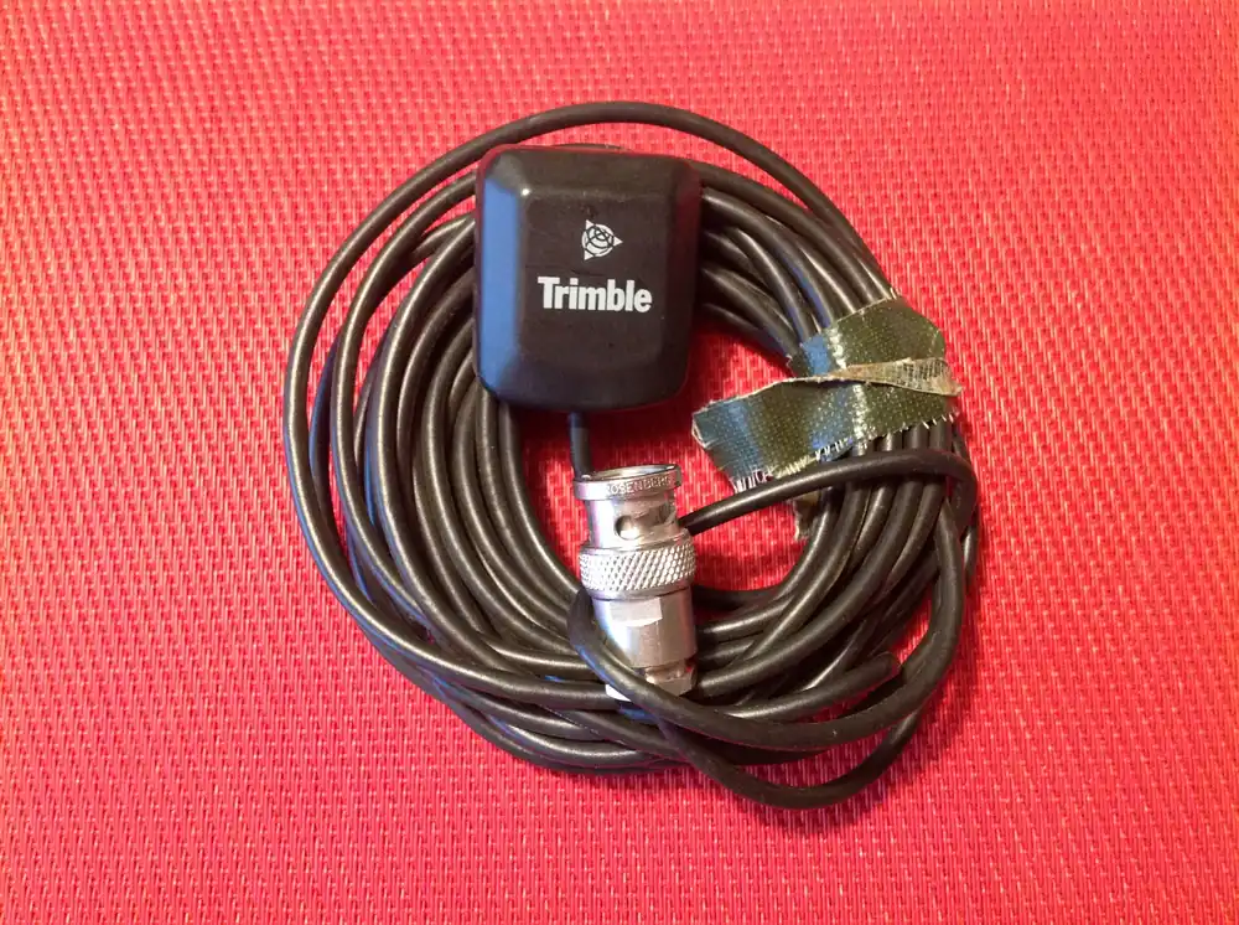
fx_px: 1250
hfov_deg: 52.7
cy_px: 462
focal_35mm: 35
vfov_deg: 40.6
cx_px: 620
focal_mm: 4.28
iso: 320
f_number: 2.4
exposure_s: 1/15
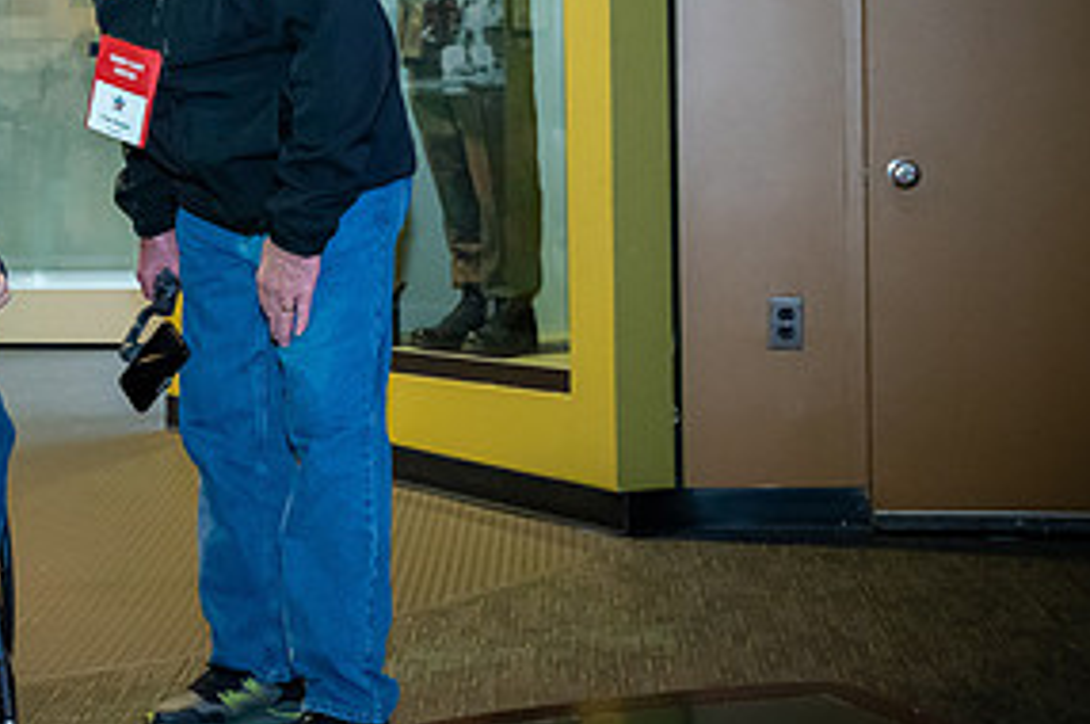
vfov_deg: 18.5
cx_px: 42
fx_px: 2208
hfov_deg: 26.5
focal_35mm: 73
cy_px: 194
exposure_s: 1/50
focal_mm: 36
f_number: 5.6
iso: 12800
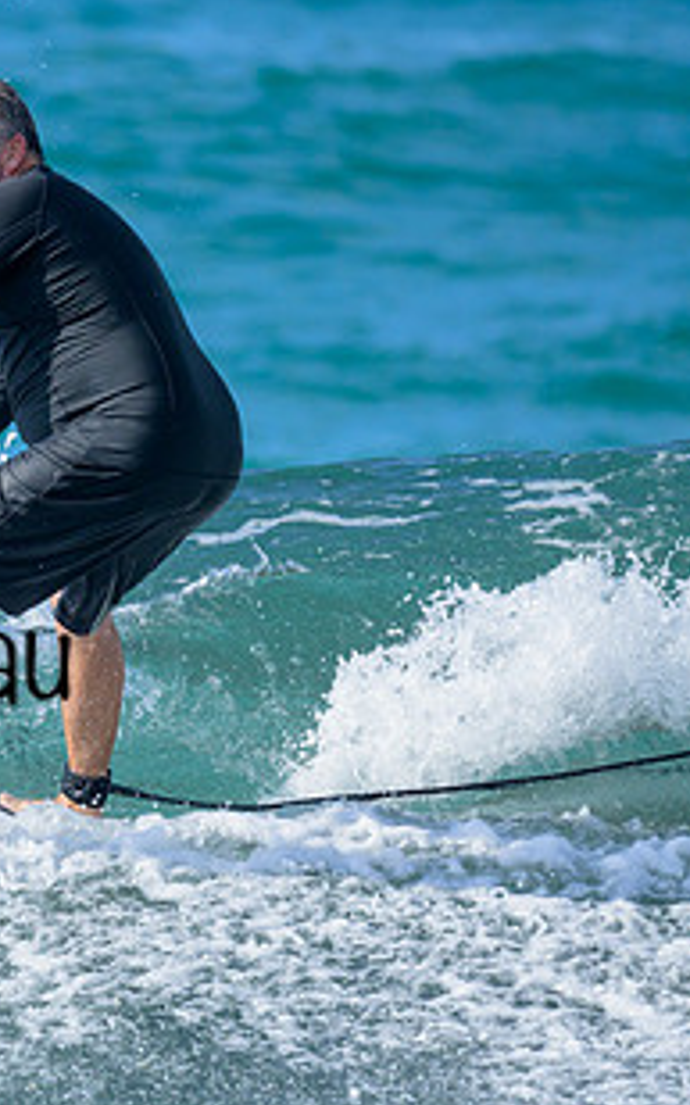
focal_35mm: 1732
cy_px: 580
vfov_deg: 1.2
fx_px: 52136
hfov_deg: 0.8
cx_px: -170
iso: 360
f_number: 6.3
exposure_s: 1/2000
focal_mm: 800
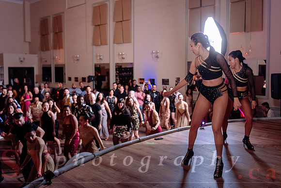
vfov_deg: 38.9
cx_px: 159
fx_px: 265
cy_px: 82
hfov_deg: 55.7
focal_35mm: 34
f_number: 2.8
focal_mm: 30
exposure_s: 1/160
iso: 500
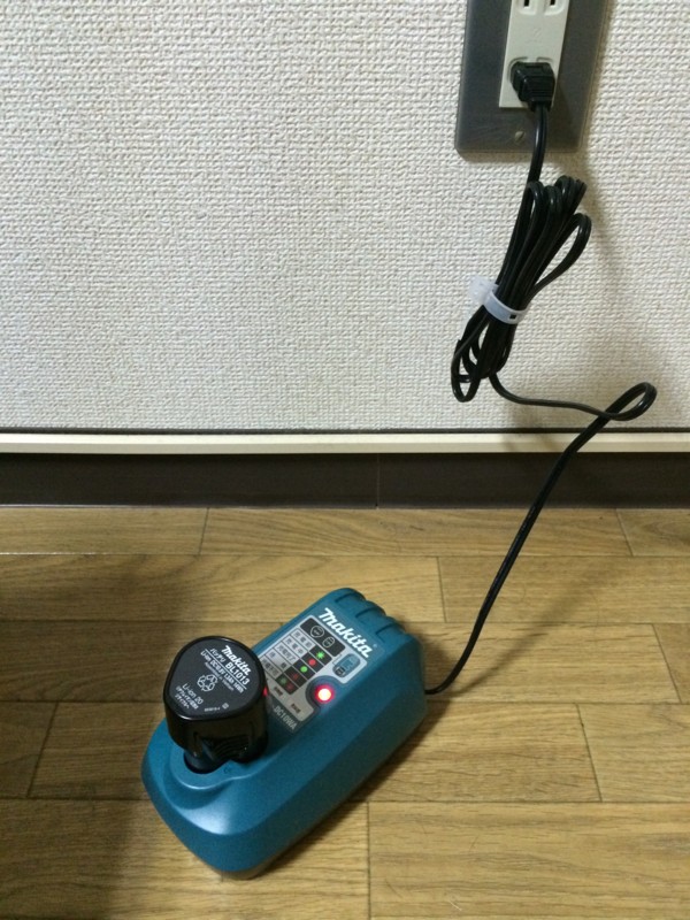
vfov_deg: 61.7
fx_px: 771
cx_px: 345
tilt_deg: -39.7
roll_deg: +0.2
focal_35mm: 29
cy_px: 460
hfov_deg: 48.2
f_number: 2.2
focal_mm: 4.15
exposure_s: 1/20
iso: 320
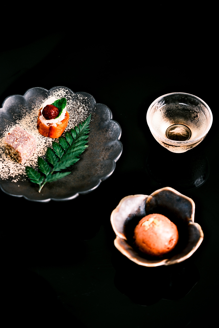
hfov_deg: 11.4
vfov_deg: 17.1
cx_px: 110
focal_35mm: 120
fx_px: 1095
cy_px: 164
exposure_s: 1/100
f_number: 2.8
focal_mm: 80
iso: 400
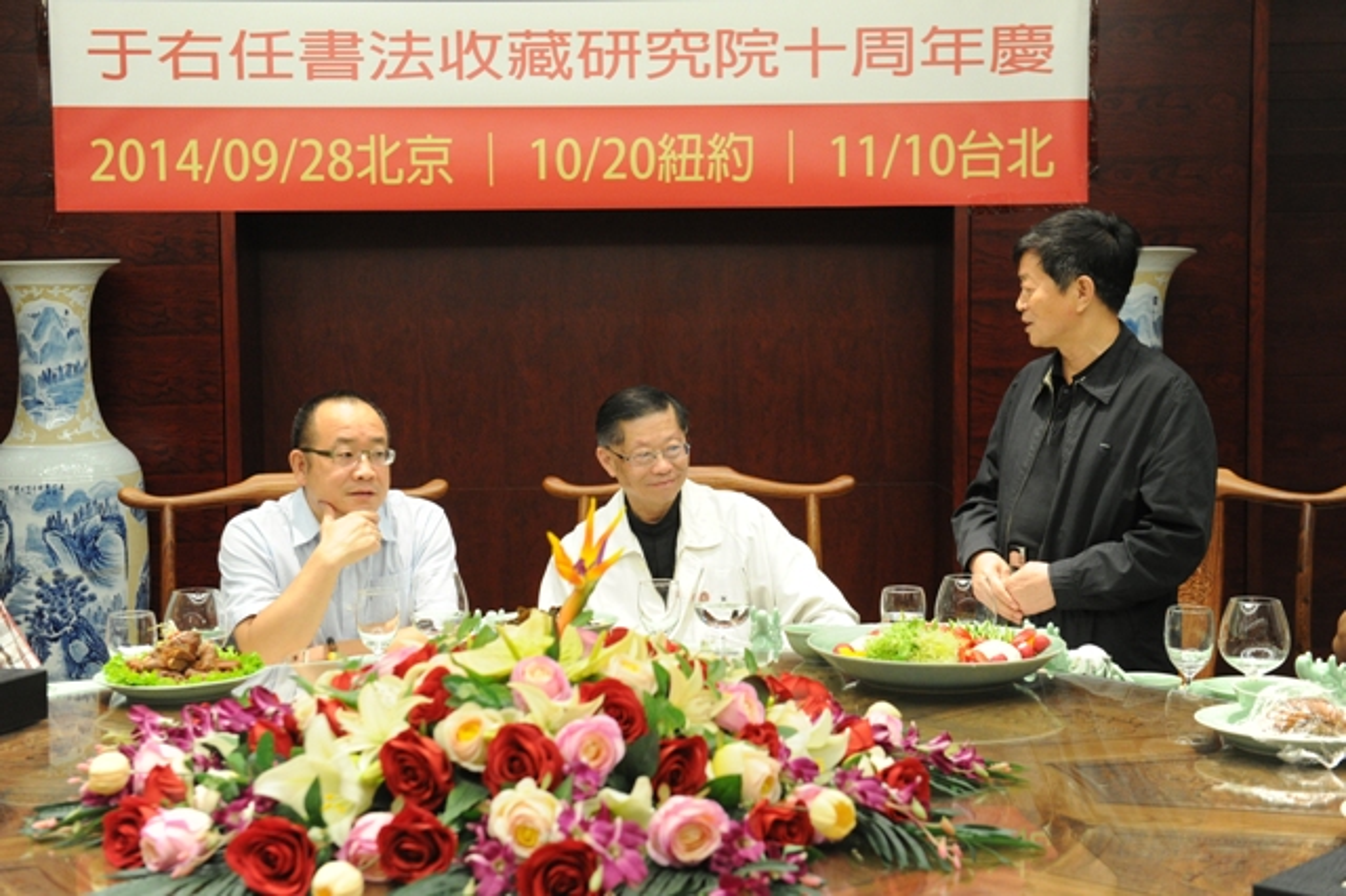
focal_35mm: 55
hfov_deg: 36.3
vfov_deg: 24.6
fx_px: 2055
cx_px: 673
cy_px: 448
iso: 6400
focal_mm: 55
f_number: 5.6
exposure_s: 1/125
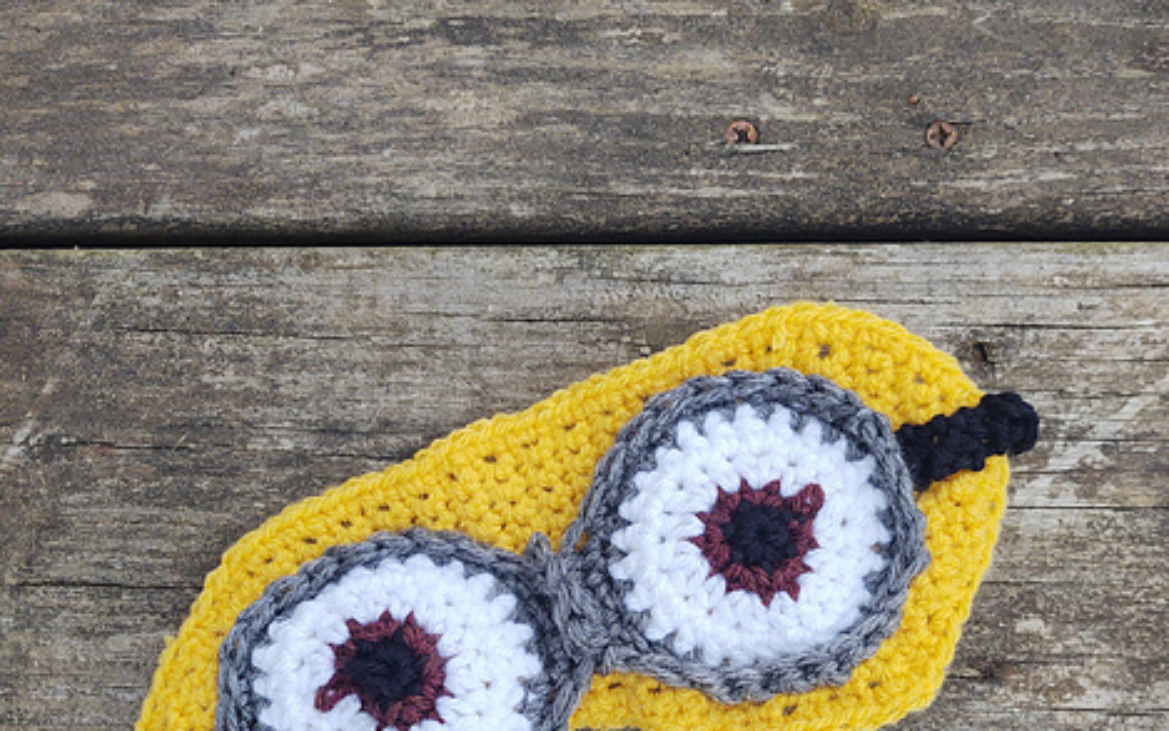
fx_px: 1242
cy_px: 614
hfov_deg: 50.4
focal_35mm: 39
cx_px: 589
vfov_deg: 31.7
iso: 100
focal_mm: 4.75
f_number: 1.7
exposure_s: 1/361
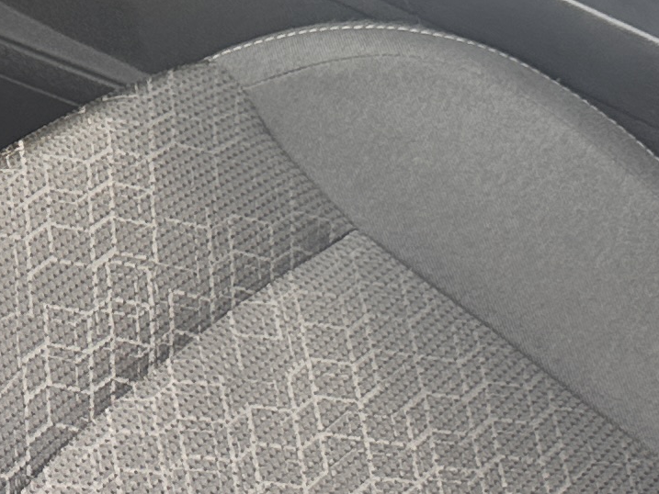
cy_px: 342
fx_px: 2570
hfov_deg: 13.1
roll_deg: -1.3
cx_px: -539
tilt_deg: -42.7
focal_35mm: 135
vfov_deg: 11.0
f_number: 1.78
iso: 64
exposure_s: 1/166
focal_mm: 6.86
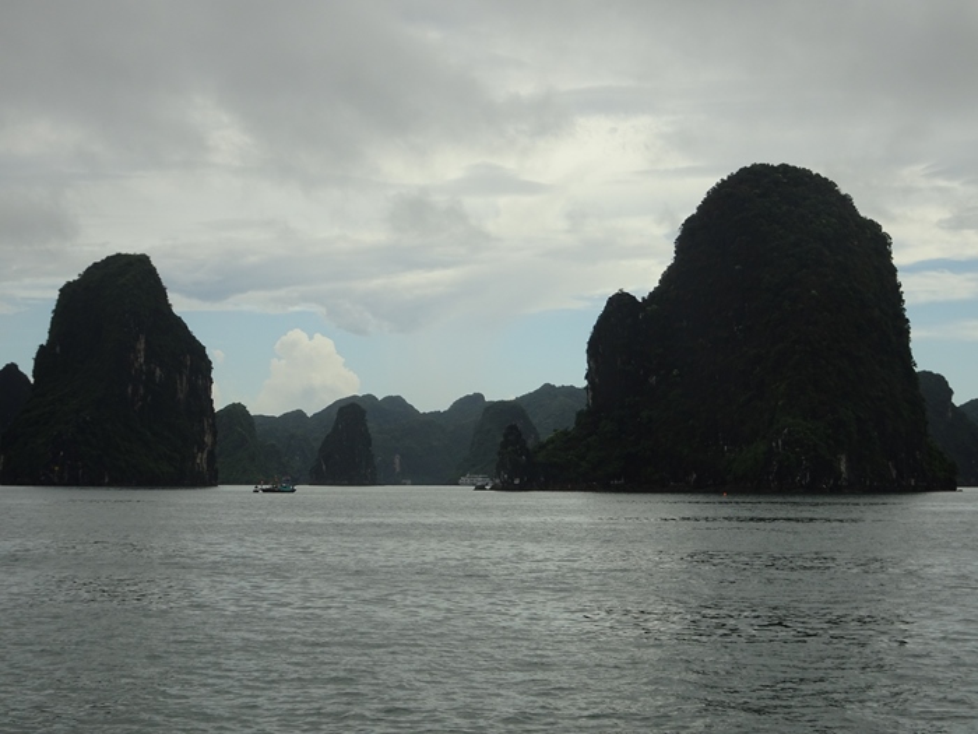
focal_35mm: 70
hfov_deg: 27.8
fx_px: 1978
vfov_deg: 21.0
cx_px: 489
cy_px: 367
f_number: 5
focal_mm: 12.01
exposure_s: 1/320
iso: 80
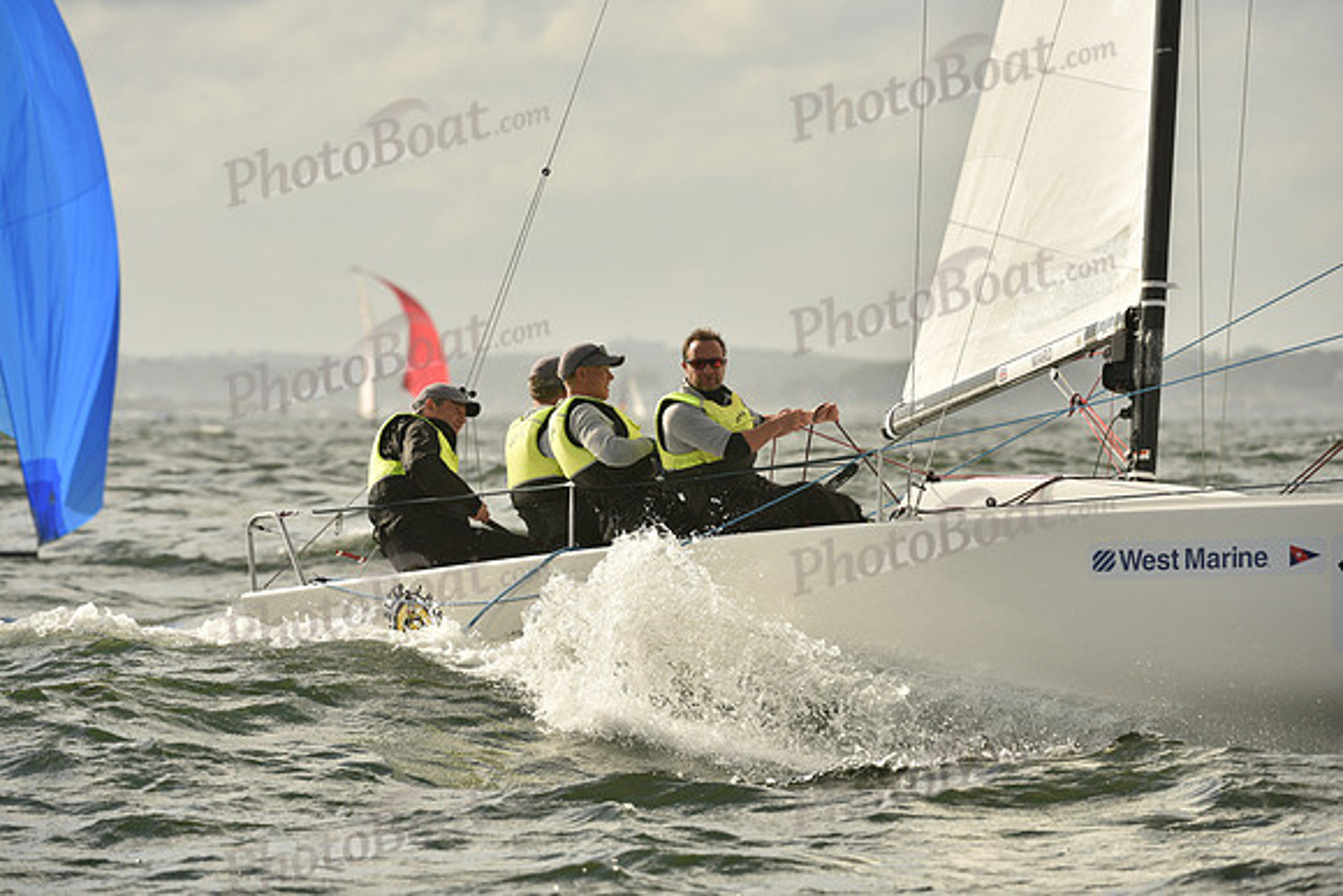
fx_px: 11194
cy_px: 448
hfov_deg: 6.9
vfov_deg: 4.6
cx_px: 672
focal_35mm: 300
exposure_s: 1/1600
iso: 320
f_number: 7.1
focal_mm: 300
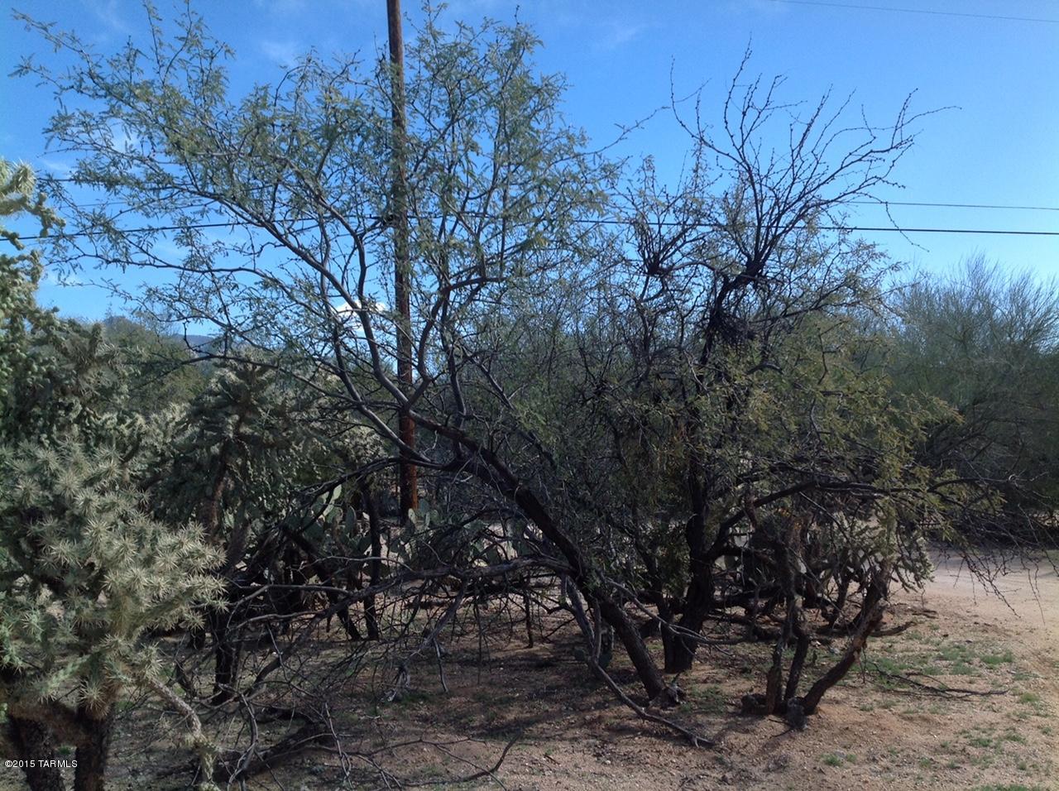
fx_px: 1069
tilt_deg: +3.2
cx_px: 530
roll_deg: +0.9
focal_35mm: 35
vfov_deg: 40.6
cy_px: 396
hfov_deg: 52.7
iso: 50
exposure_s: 1/975
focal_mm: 4.28
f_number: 2.4
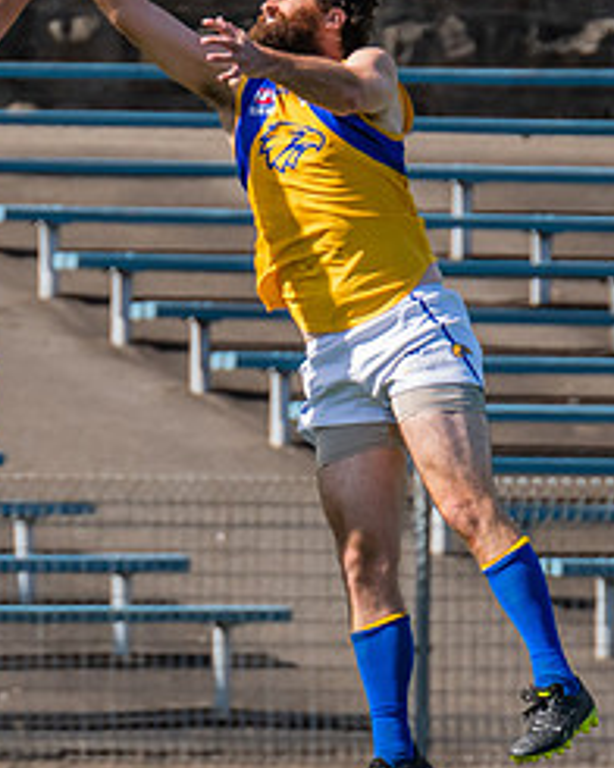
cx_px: 18
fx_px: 37321
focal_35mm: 1643
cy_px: 389
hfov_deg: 0.9
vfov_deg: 1.2
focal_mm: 420
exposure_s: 1/1600
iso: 800
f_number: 7.1
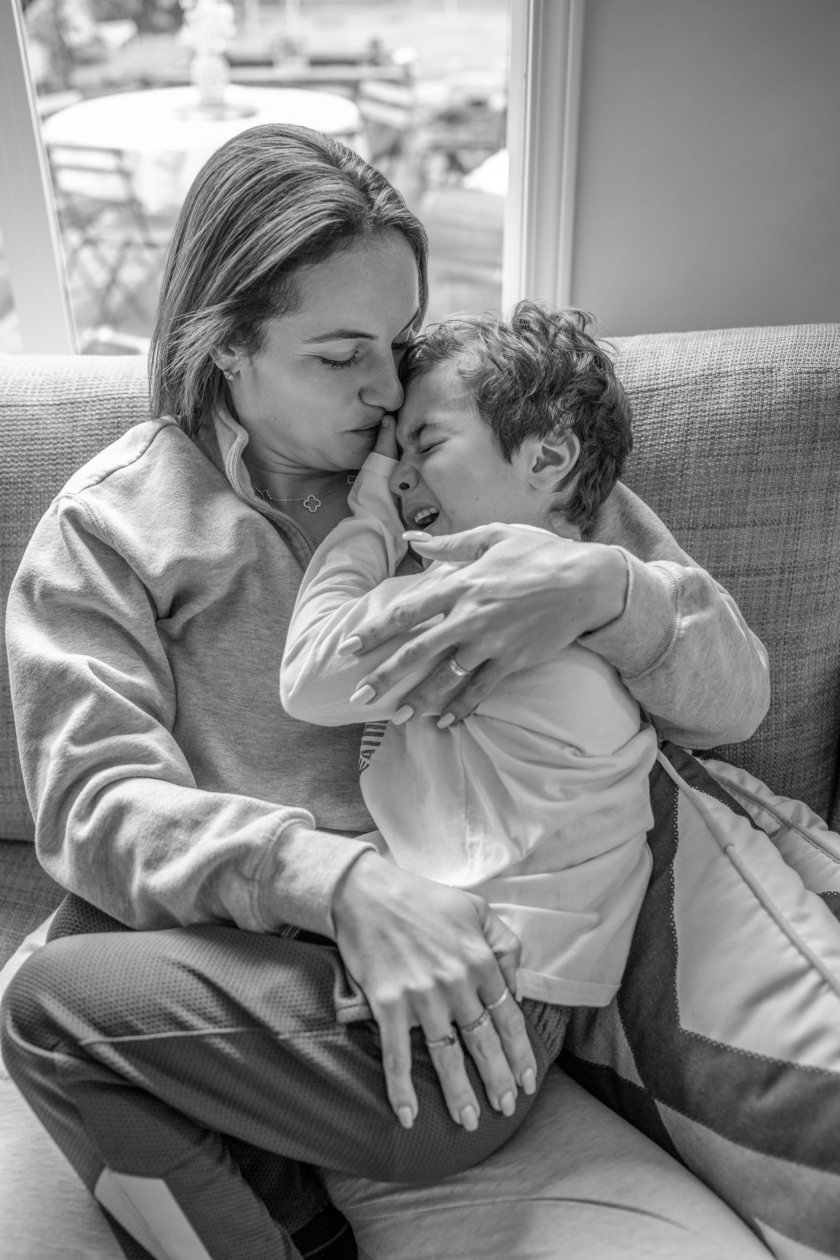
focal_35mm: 35
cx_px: 420
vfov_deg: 54.4
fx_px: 1225
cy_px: 630
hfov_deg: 37.9
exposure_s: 1/160
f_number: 2.8
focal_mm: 35
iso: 800
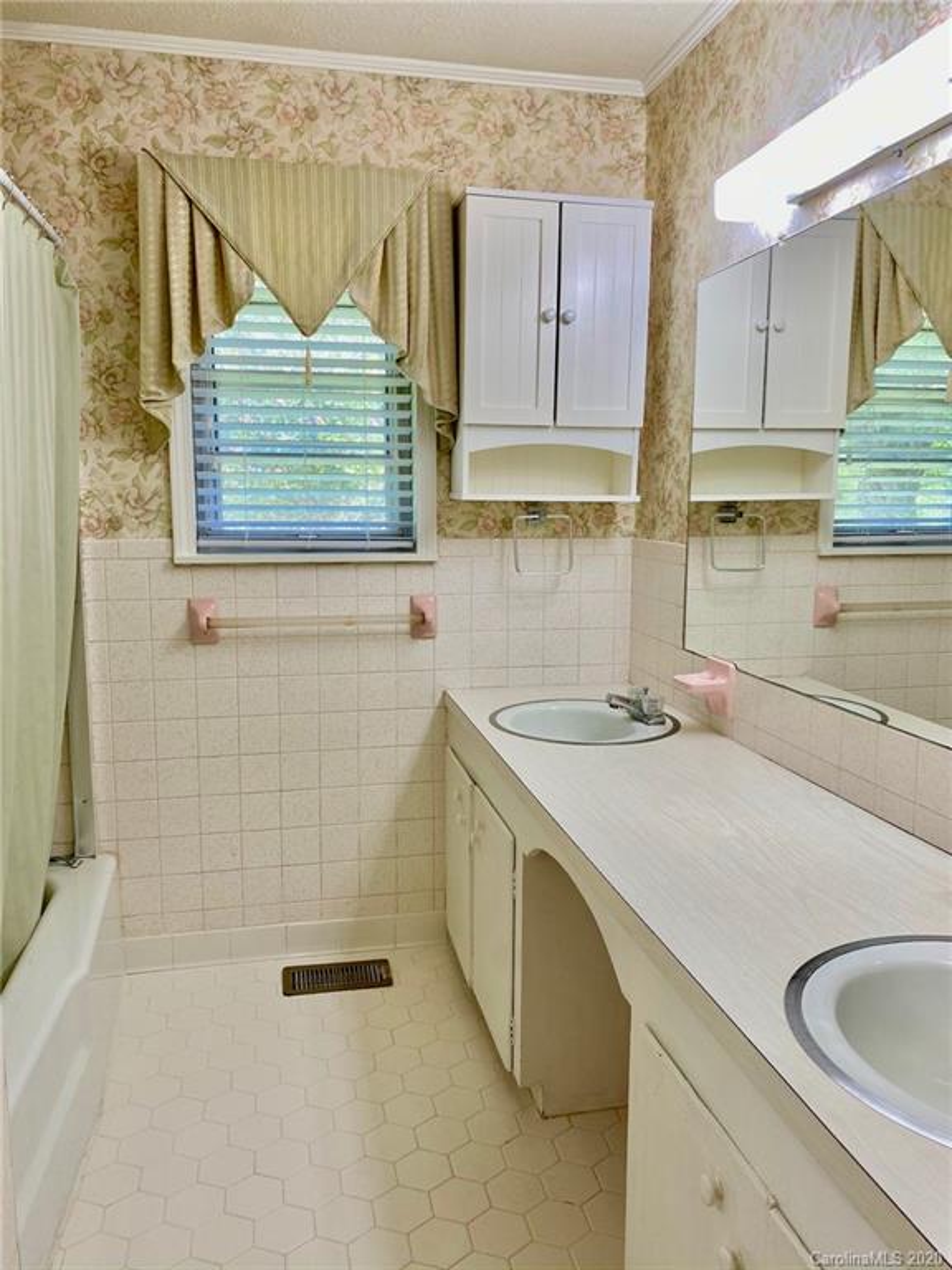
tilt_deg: -7.0
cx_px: 476
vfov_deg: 67.3
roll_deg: -0.5
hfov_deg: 53.1
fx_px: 953
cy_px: 635
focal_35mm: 26
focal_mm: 4.25
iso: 64
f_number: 1.8
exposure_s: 1/120
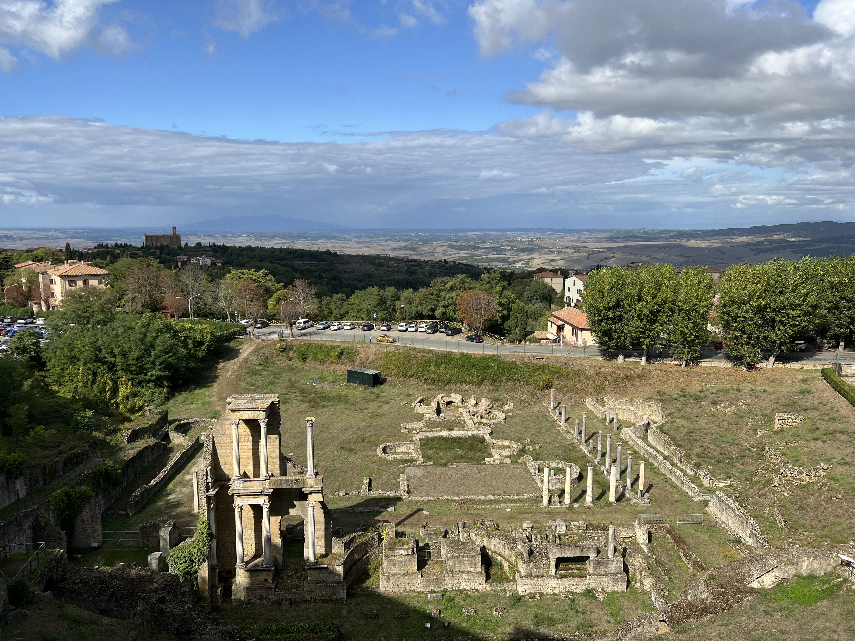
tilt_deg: -9.4
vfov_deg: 53.1
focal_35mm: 26
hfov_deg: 67.3
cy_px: 320
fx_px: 642
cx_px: 428
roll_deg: -0.1
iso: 50
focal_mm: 5.7
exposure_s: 1/4831
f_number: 1.5
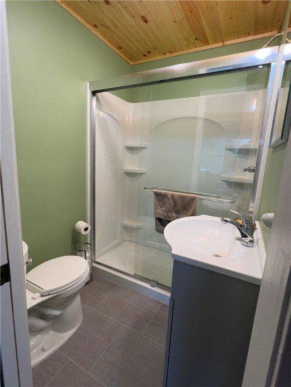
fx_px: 146
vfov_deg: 106.2
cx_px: 146
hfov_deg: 89.9
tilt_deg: -11.3
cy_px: 194
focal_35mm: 13
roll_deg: +0.6
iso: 160
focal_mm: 1.57
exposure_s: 1/120
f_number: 1.8
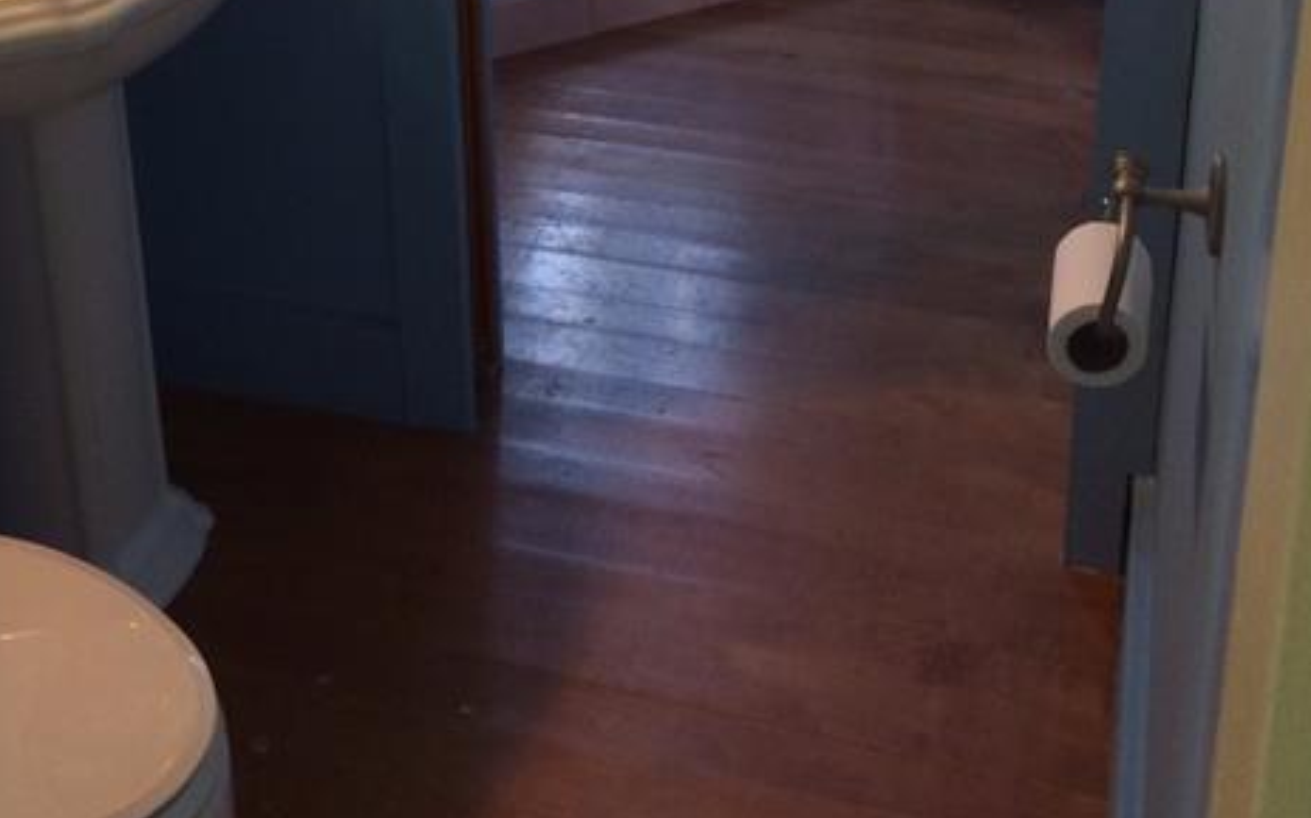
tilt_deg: -19.8
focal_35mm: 51
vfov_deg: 23.1
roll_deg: +1.8
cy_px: -173
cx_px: 561
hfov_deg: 39.5
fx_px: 1822
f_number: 2.2
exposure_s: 1/30
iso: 50
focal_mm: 4.15
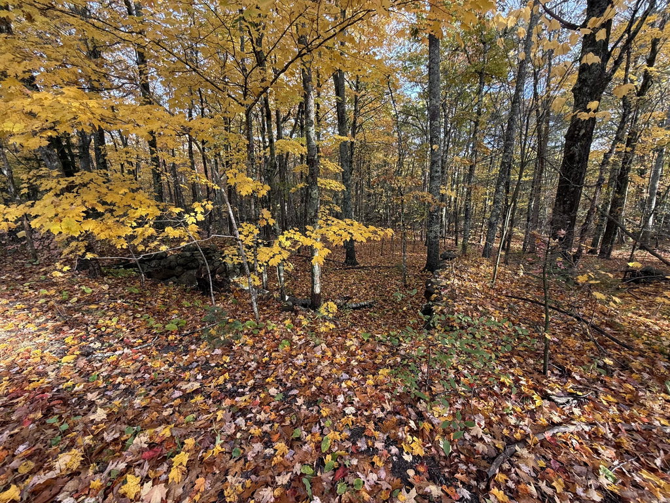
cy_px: 252
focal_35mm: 14
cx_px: 335
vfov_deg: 85.7
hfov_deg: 102.1
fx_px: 271
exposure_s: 1/99
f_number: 2.2
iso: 100
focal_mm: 2.22
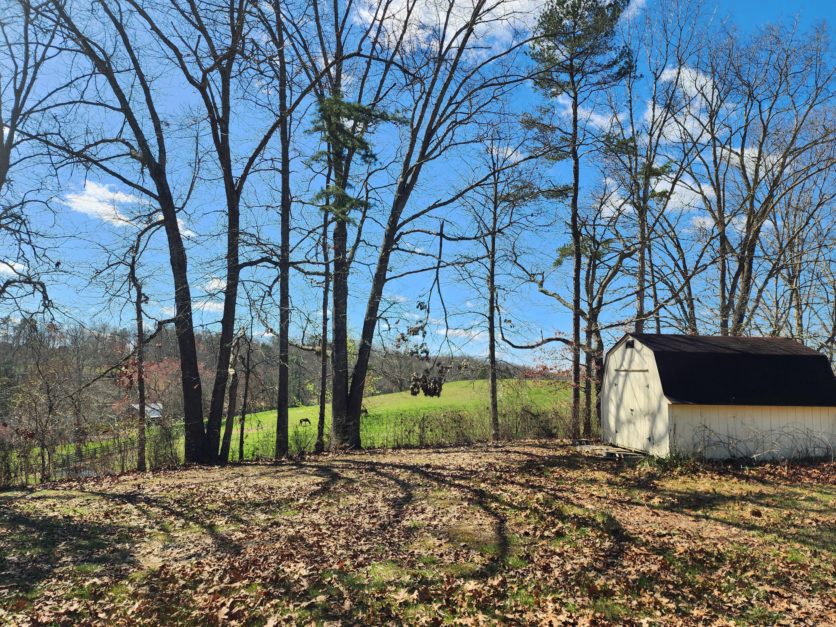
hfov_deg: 73.9
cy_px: 314
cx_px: 418
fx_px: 555
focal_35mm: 23
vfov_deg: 58.9
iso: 12
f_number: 1.8
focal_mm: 6.4
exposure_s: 1/769
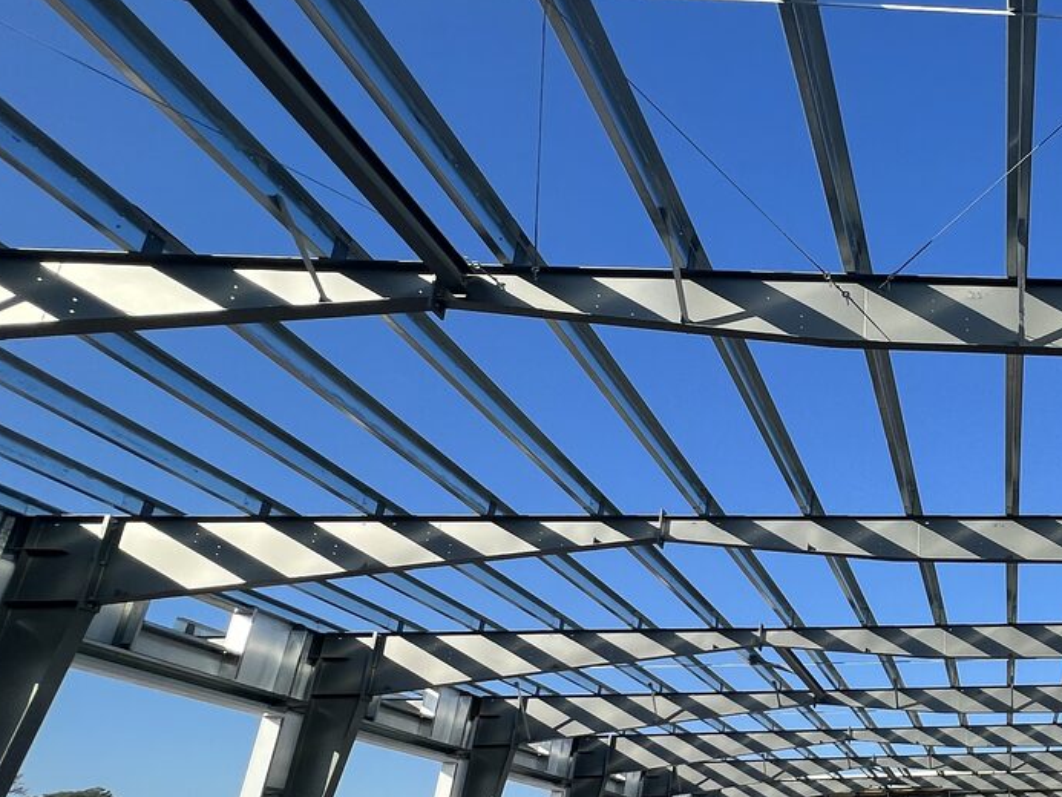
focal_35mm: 30
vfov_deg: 45.7
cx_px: 1129
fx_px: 921
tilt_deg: +16.2
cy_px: 567
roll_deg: +0.4
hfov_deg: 46.6
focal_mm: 1.57
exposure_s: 1/1410
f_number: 1.8
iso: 32
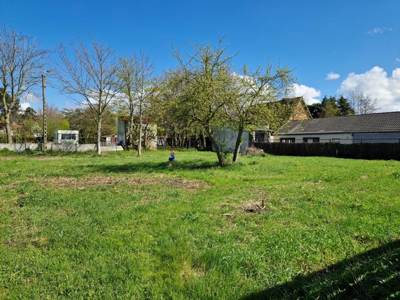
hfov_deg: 73.9
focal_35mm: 23
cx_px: 200
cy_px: 150
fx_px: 266
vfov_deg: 58.9
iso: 50
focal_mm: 5.4
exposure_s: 1/1748
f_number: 1.8
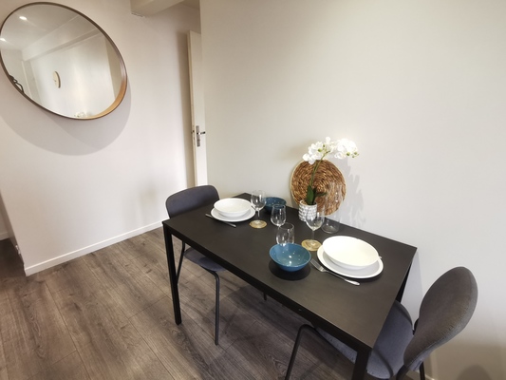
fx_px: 249
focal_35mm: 17
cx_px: 253
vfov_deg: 74.8
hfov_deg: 91.0
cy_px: 190
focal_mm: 2.26
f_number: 2.2
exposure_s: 1/33.3
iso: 320
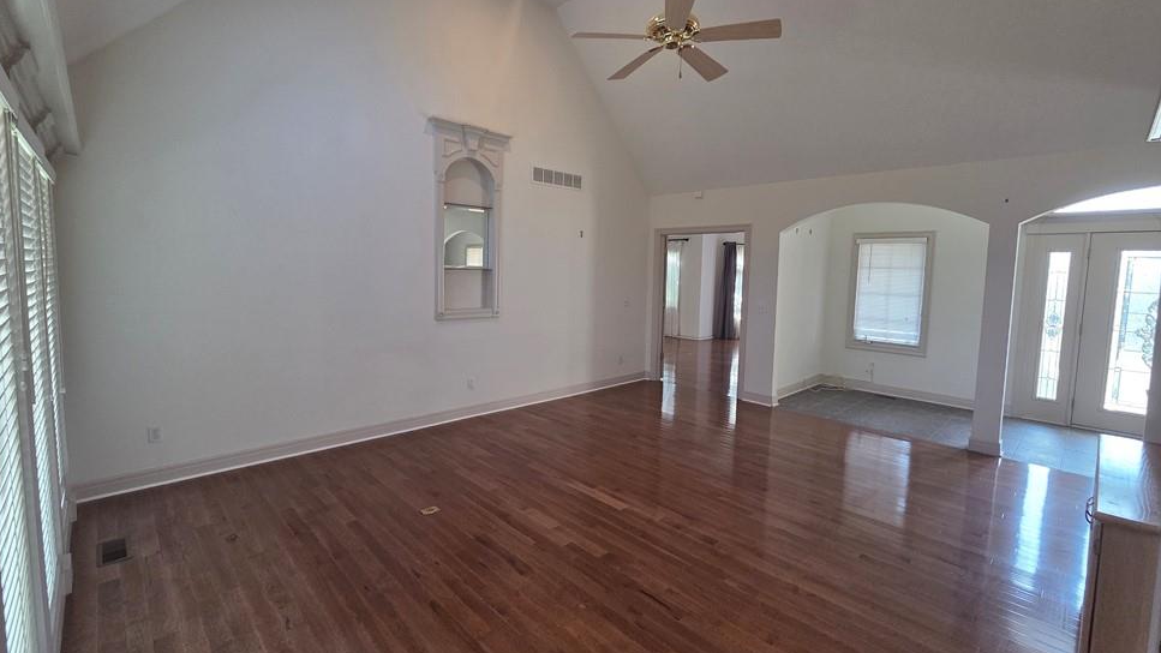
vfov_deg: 70.5
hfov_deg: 103.0
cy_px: 314
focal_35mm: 15
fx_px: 462
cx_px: 567
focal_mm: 2.2
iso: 250
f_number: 2.2
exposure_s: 1/120
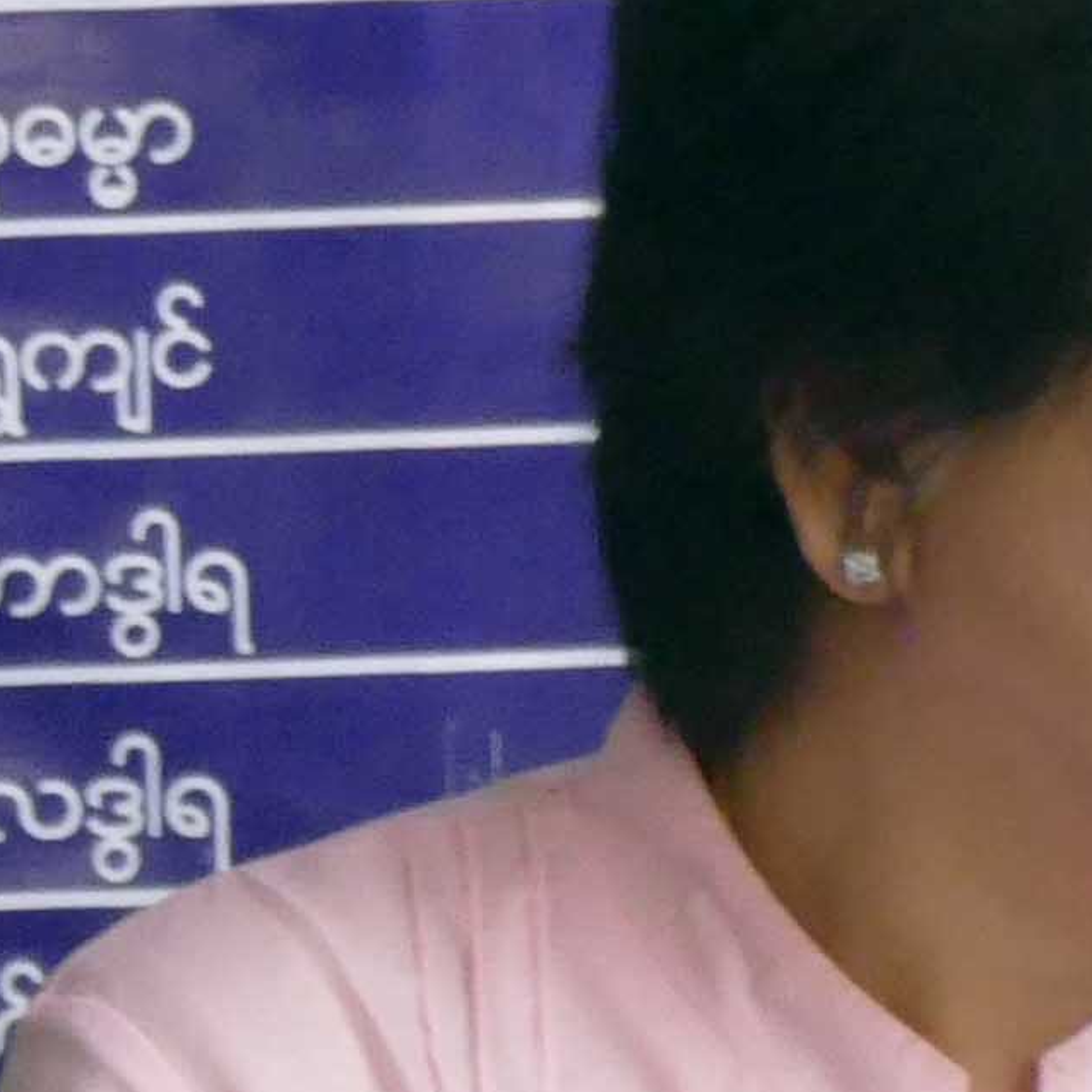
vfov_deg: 1.3
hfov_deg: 1.3
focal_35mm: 1313
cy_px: 323
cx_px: -1763
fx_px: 46861
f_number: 4
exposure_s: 1/250
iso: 1000
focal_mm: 65.81
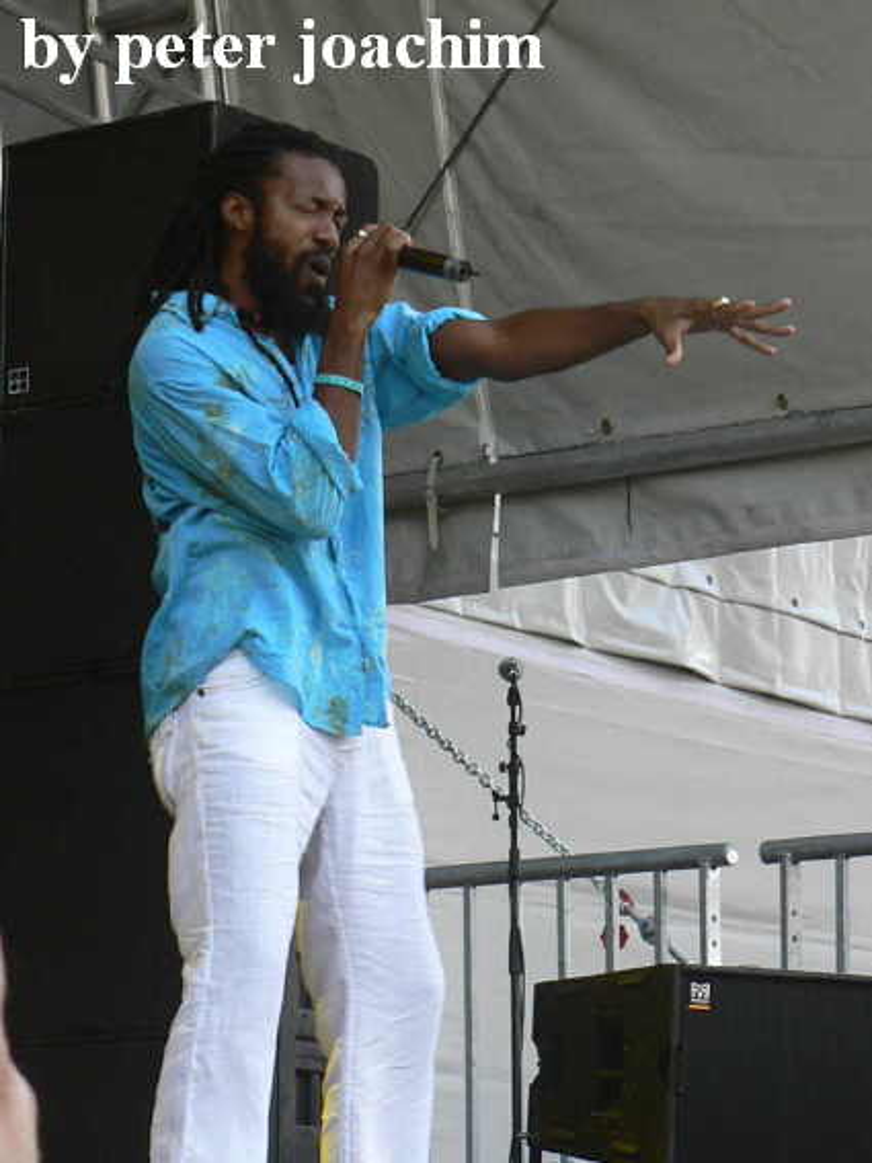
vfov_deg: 24.4
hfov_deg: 18.4
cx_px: 436
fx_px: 2688
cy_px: 582
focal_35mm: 80
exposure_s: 1/80
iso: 64
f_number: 3.2
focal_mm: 13.7
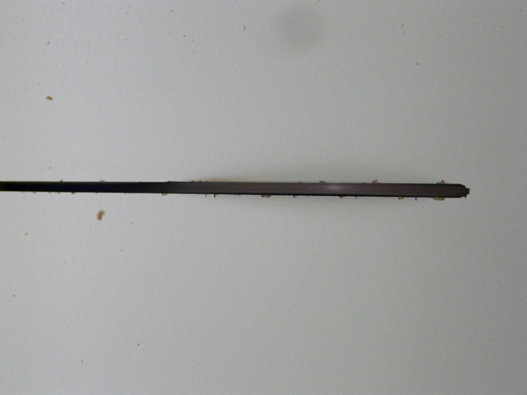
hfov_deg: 34.9
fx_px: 837
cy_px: 198
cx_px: 264
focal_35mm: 55
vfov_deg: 26.6
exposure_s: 1/100
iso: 400
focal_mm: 9
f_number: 3.2
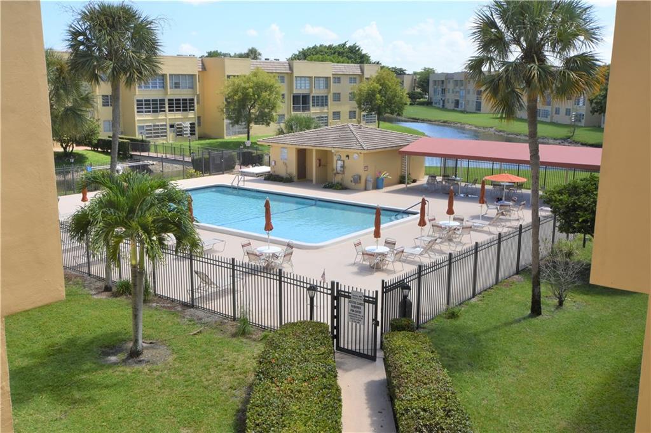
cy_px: 216
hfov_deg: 53.1
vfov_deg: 36.8
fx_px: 651
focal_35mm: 36
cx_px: 326
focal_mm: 24
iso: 200
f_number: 10
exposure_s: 1/250
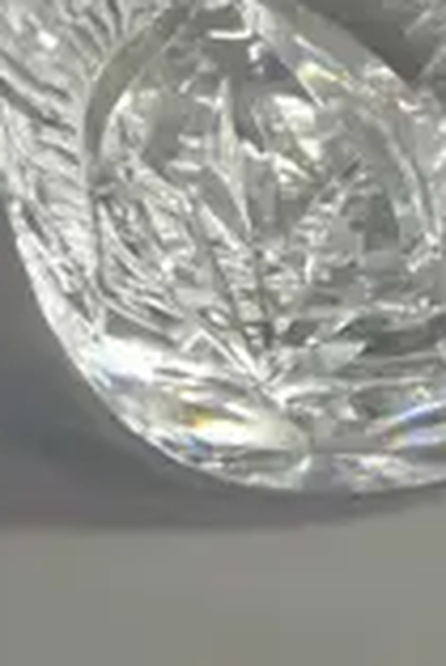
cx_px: 688
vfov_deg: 8.4
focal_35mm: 231
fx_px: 4283
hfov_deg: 5.9
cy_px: -666
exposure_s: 1/200
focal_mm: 17
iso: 2500
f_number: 5
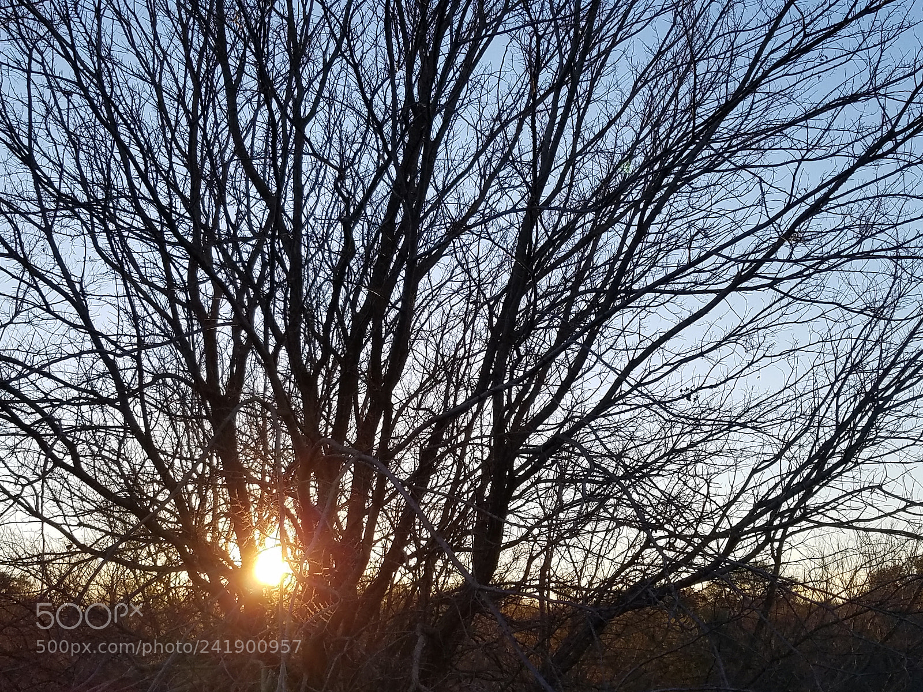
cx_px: 462
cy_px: 346
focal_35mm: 26
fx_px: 693
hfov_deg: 67.3
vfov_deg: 53.1
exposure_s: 1/1080
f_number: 1.7
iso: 50
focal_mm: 4.2
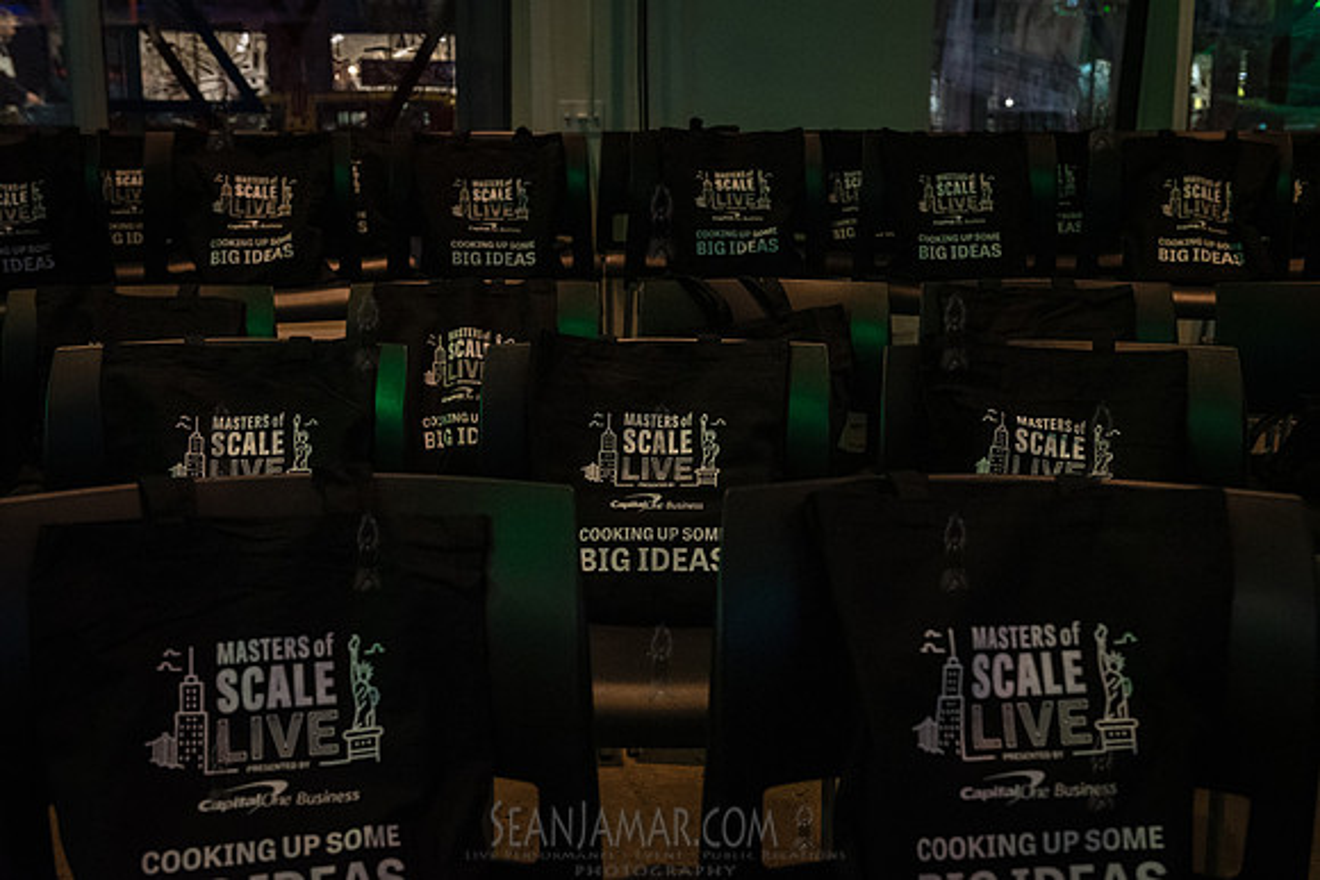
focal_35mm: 42
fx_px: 1542
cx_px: 660
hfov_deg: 46.3
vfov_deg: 31.9
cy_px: 440
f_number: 4
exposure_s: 1/125
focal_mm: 40
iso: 6400
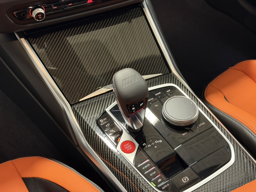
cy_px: 96
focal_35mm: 48
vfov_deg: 30.3
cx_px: 128
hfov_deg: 39.7
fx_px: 355
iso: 500
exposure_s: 1/35
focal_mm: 6.76
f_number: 1.78
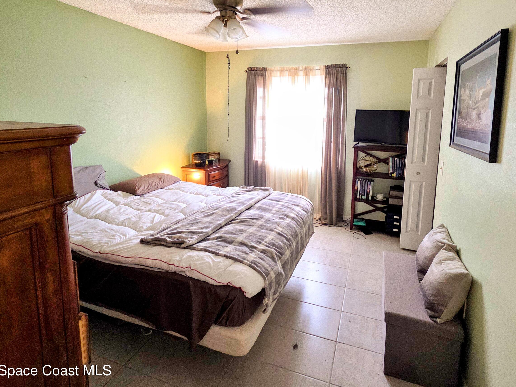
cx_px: 288
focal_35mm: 17
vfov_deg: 73.2
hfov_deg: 90.6
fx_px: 253
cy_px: 141
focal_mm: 2.2
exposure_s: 1/24
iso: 100
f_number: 2.2
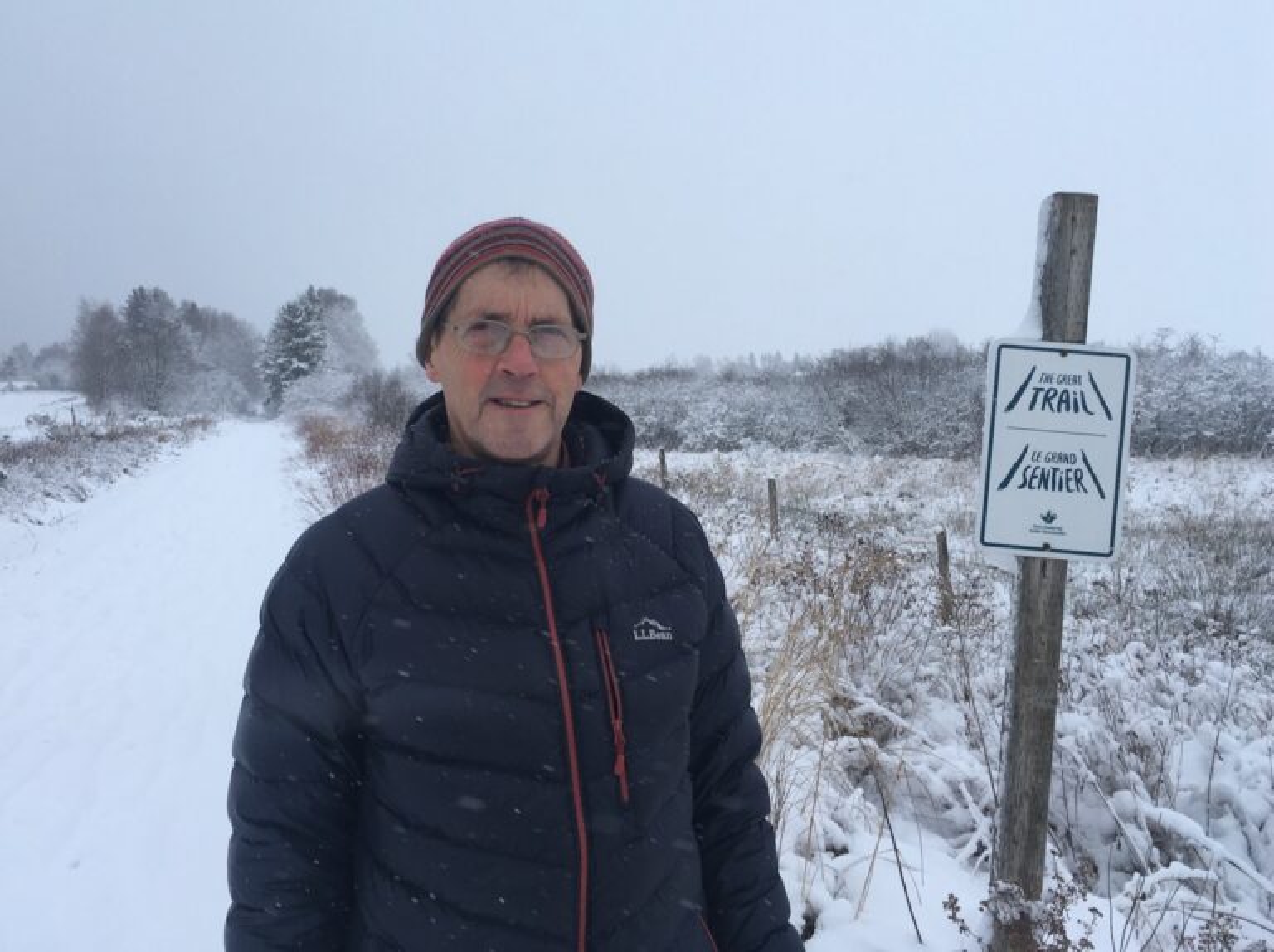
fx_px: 1066
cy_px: 476
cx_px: 637
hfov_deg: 61.7
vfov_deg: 48.1
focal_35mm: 29
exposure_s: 1/855
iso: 25
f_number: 2.2
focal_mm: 4.15
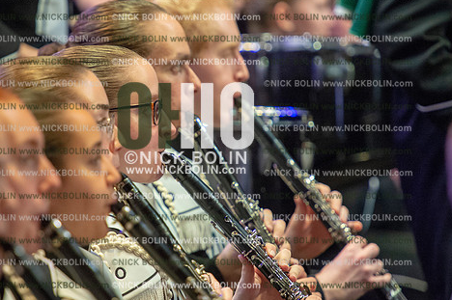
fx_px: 4979
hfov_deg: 5.2
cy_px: 128
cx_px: 185
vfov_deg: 3.5
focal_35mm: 397
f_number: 5.6
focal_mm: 320
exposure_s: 1/400
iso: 8000
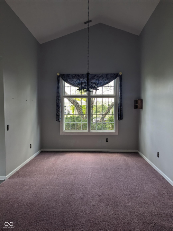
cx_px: 86
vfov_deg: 65.3
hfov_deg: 51.3
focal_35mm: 27
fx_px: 180
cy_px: 116
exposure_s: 1/133
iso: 53
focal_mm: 4.38
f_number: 1.73
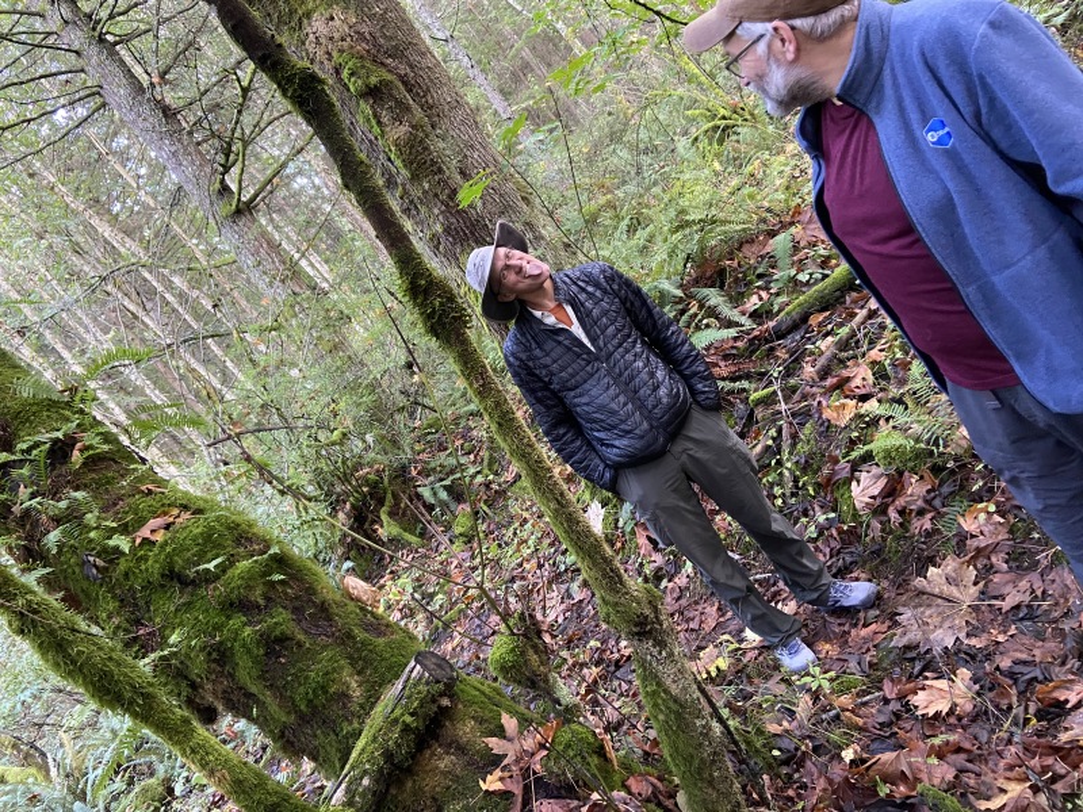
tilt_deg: -5.7
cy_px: 406
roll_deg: +39.3
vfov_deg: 53.1
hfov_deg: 67.3
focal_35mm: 26
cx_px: 542
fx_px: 813
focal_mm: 4.25
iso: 500
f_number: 1.8
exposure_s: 1/52
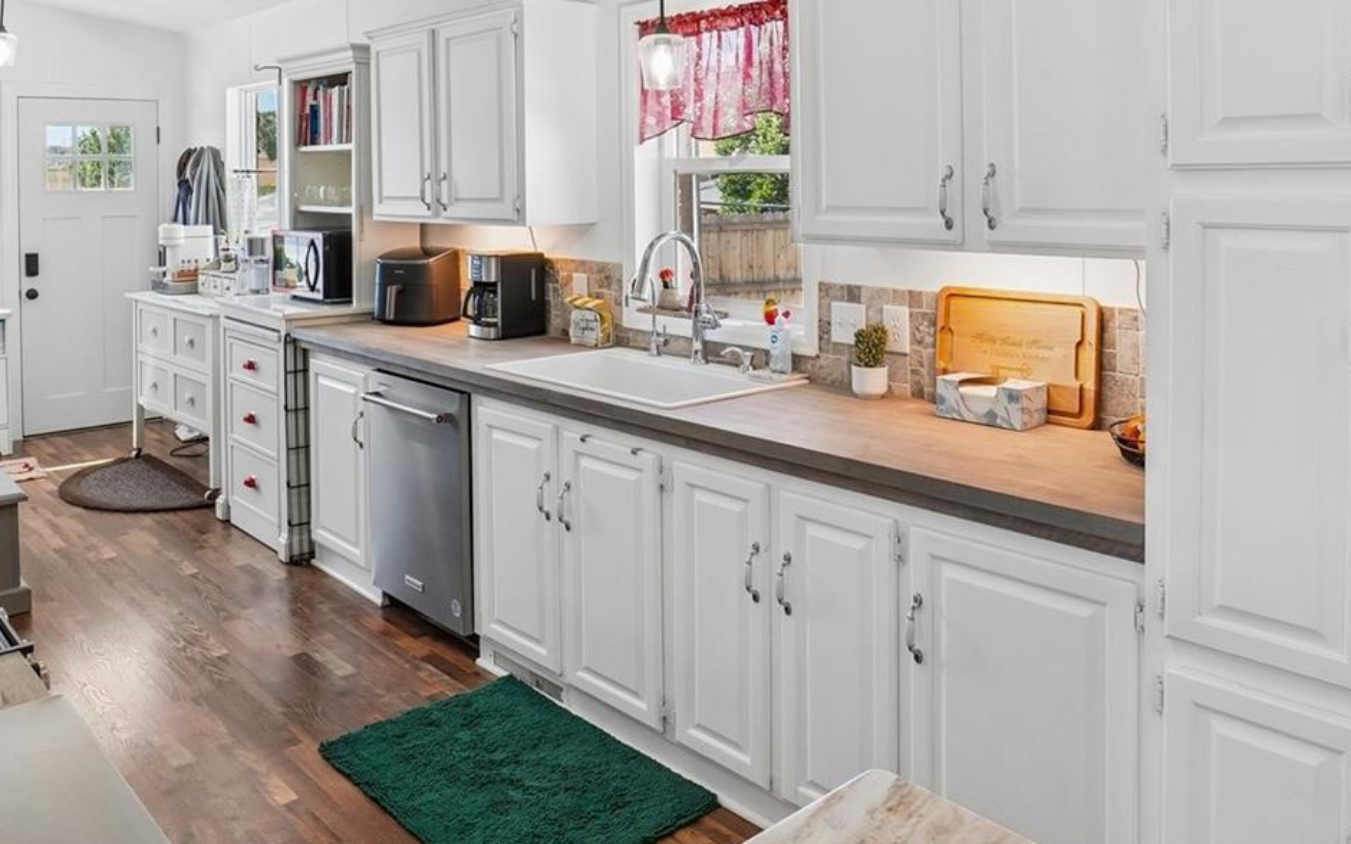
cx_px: 649
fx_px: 957
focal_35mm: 26
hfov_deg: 70.4
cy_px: 179
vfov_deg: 45.4
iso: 400
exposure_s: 1/50
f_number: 8
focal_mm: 10
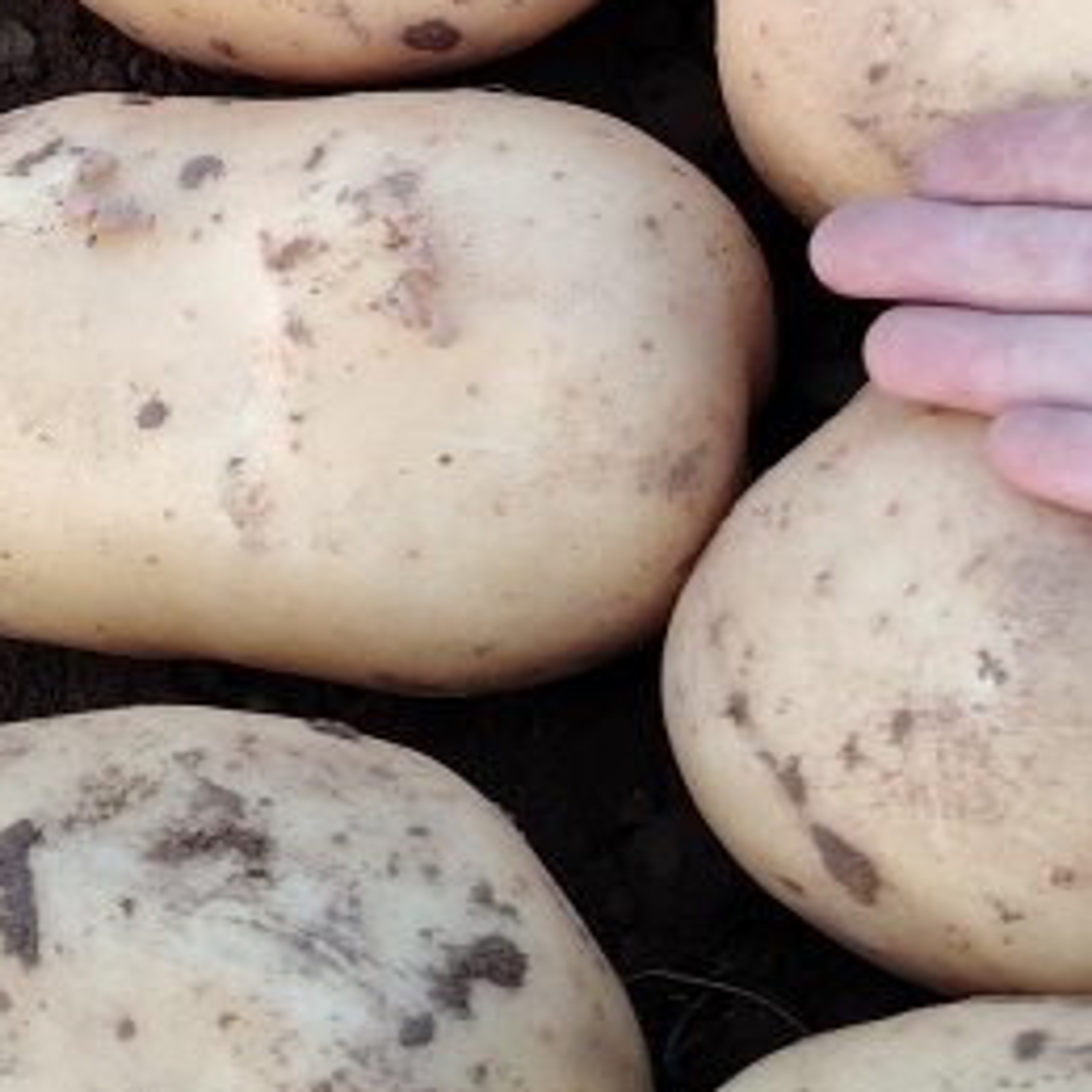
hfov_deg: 19.9
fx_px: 3105
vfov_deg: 19.2
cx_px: 365
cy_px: -65
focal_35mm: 87
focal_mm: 5.25
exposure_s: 1/100
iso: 244
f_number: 1.75
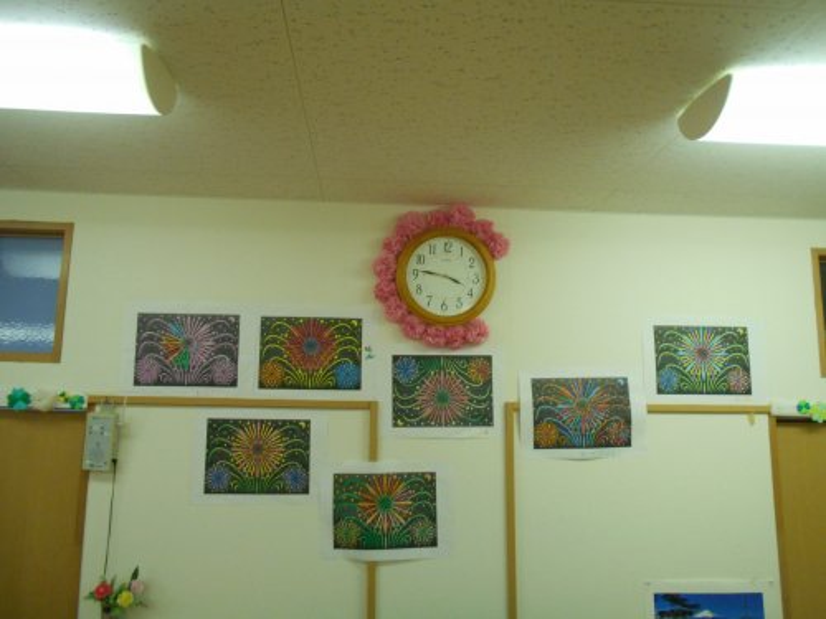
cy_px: 310
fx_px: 620
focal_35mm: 26
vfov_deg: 53.1
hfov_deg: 67.3
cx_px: 413
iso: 360
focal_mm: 4.6
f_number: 3.2
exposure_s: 1/30
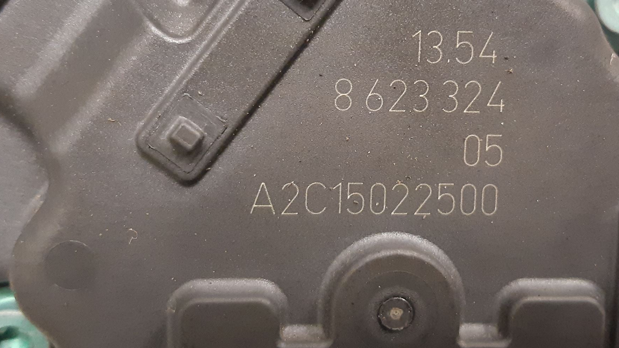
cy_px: 118
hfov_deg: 59.2
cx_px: 353
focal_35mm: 33
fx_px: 542
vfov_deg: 35.3
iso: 320
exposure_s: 1/25
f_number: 1.7
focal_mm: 3.93
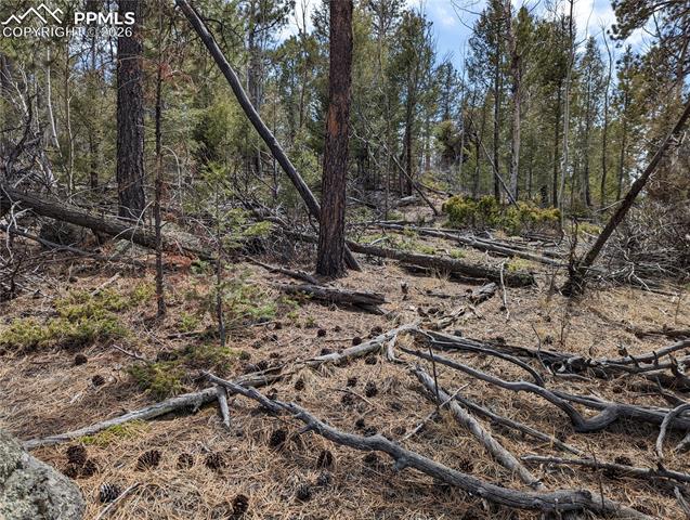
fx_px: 479
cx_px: 345
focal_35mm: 24
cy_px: 260
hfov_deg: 71.5
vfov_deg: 57.0
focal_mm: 6.81
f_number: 1.85
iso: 33
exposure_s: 1/1155
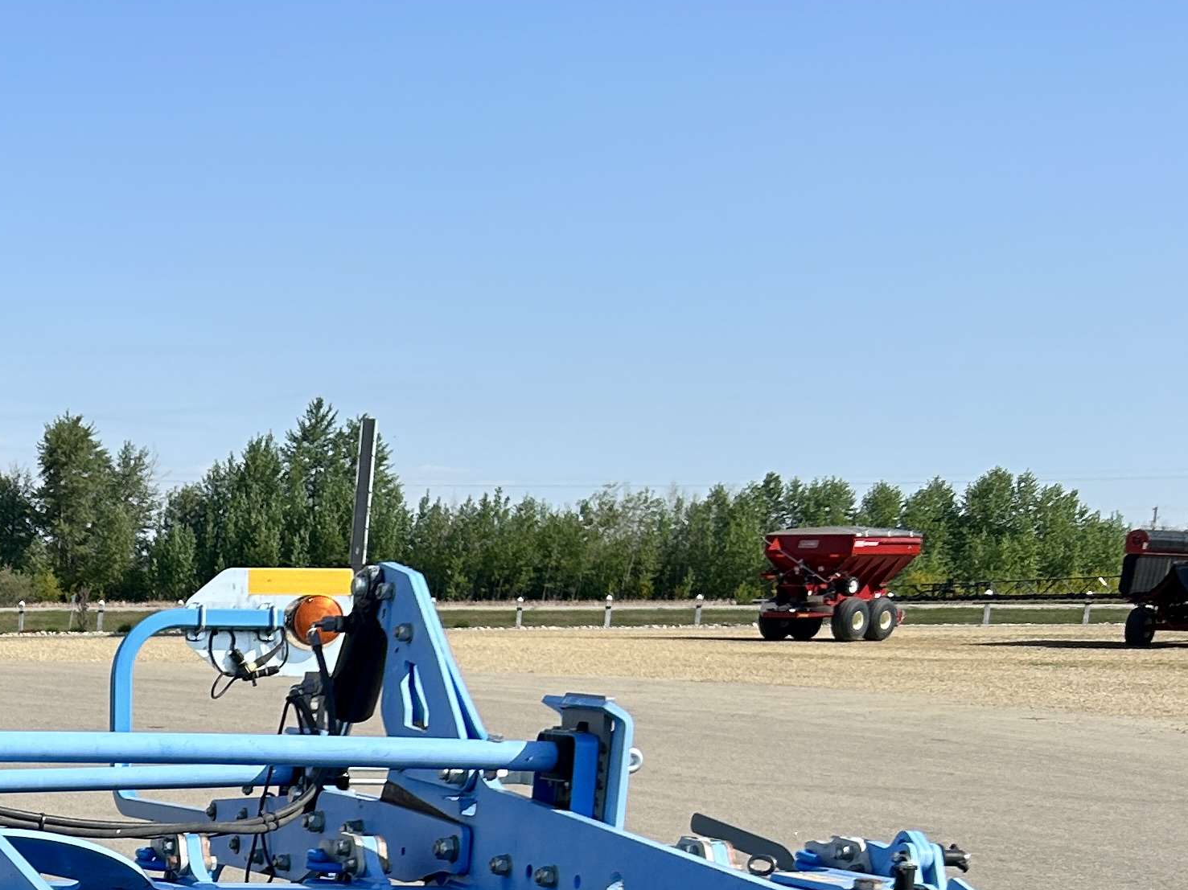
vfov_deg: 19.3
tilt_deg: -12.7
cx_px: -418
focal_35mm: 71
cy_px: 1130
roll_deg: -0.1
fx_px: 2436
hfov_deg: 23.7
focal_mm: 5.7
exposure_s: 1/4115
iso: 50
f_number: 1.5
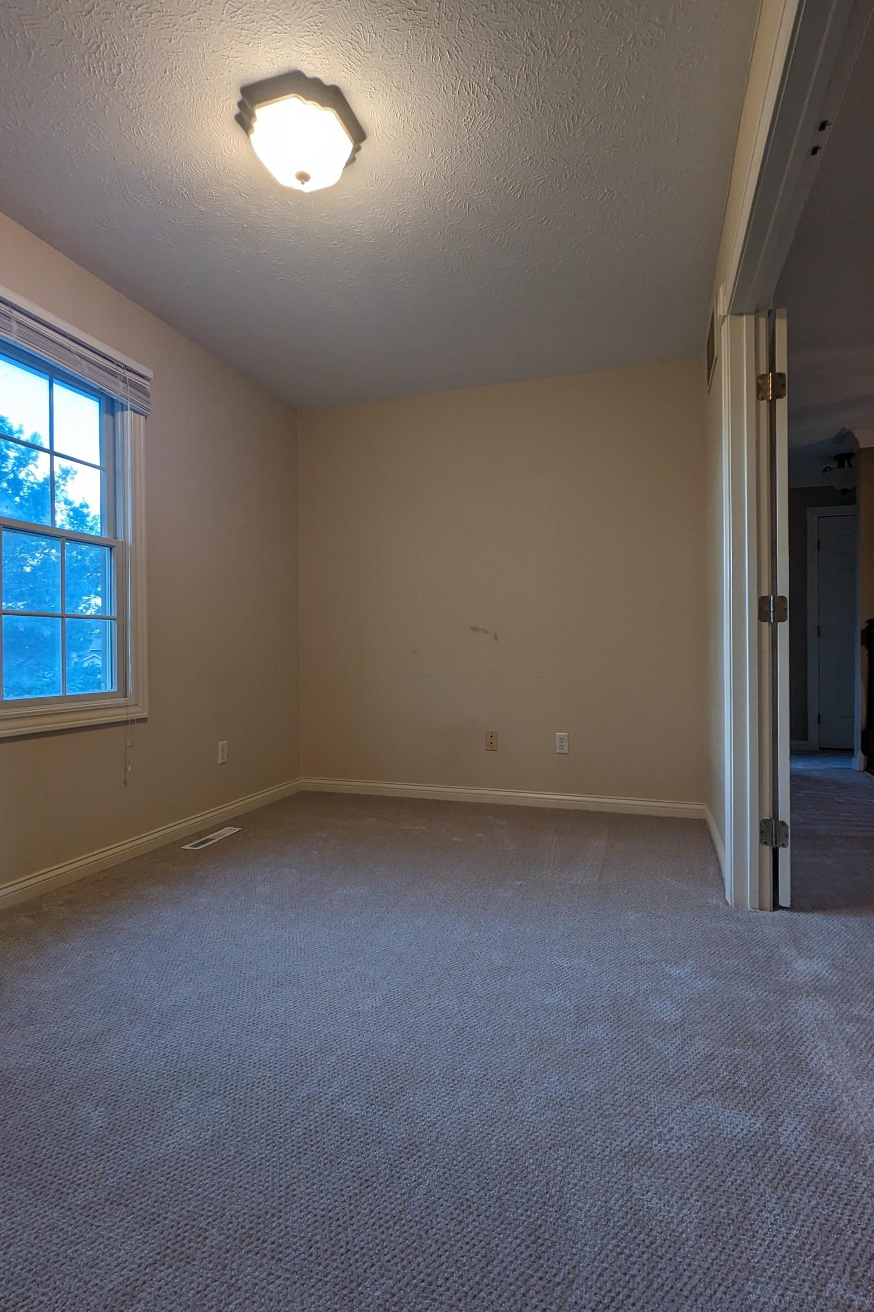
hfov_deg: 70.4
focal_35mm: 17
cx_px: 456
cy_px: 653
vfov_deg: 93.3
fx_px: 619
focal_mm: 2.35
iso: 69
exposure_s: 1/40
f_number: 2.2
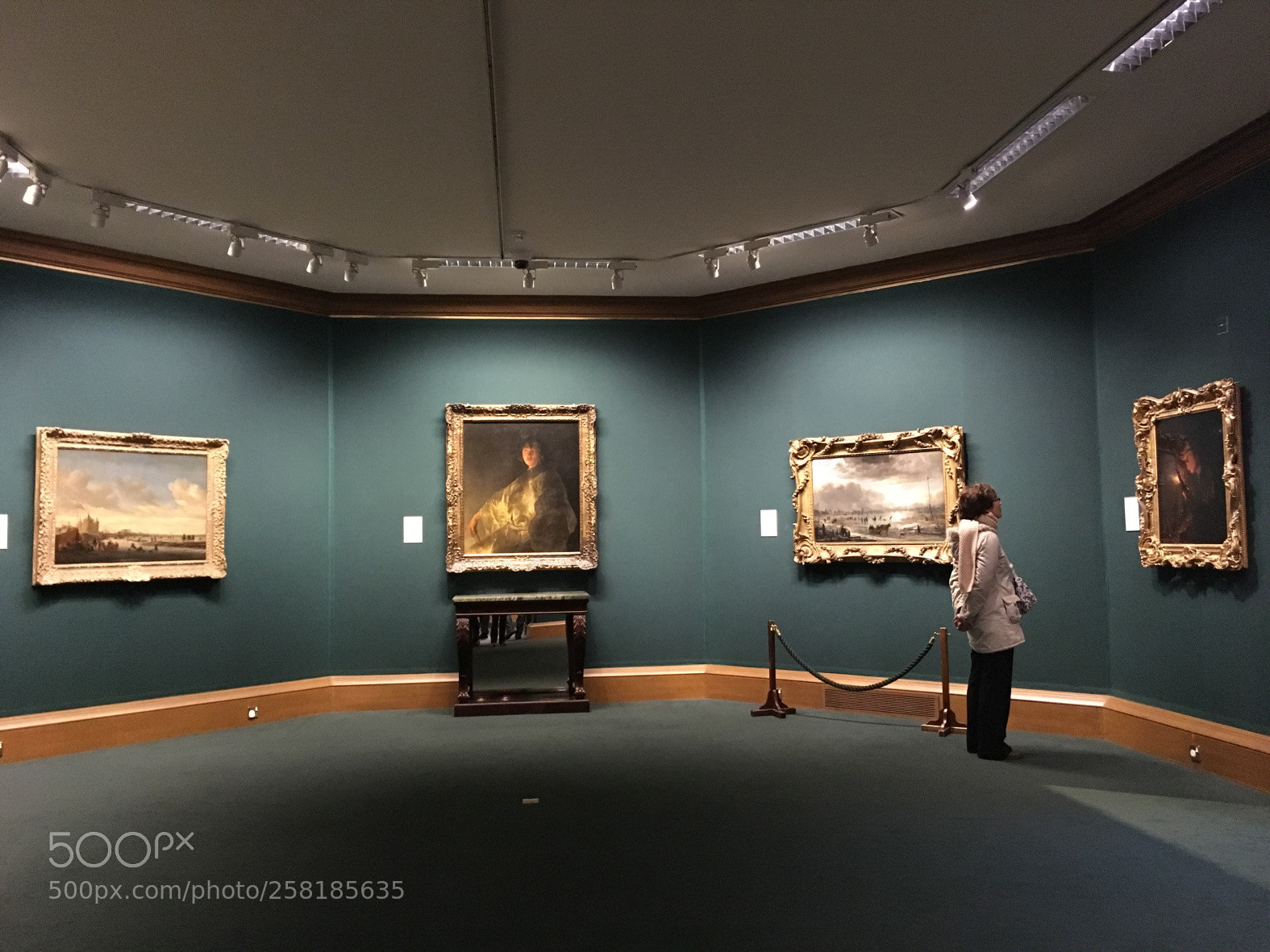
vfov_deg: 48.2
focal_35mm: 29
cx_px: 635
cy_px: 476
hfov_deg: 61.7
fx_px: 1064
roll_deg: +0.9
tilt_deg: +3.9
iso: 320
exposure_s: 1/17
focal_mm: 4.15
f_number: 2.2
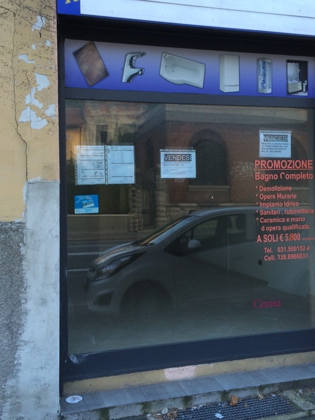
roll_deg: +3.2
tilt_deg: -0.1
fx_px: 449
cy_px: 201
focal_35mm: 37
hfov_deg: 38.6
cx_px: 169
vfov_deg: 50.1
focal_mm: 4.15
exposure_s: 1/120
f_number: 2.2
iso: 32
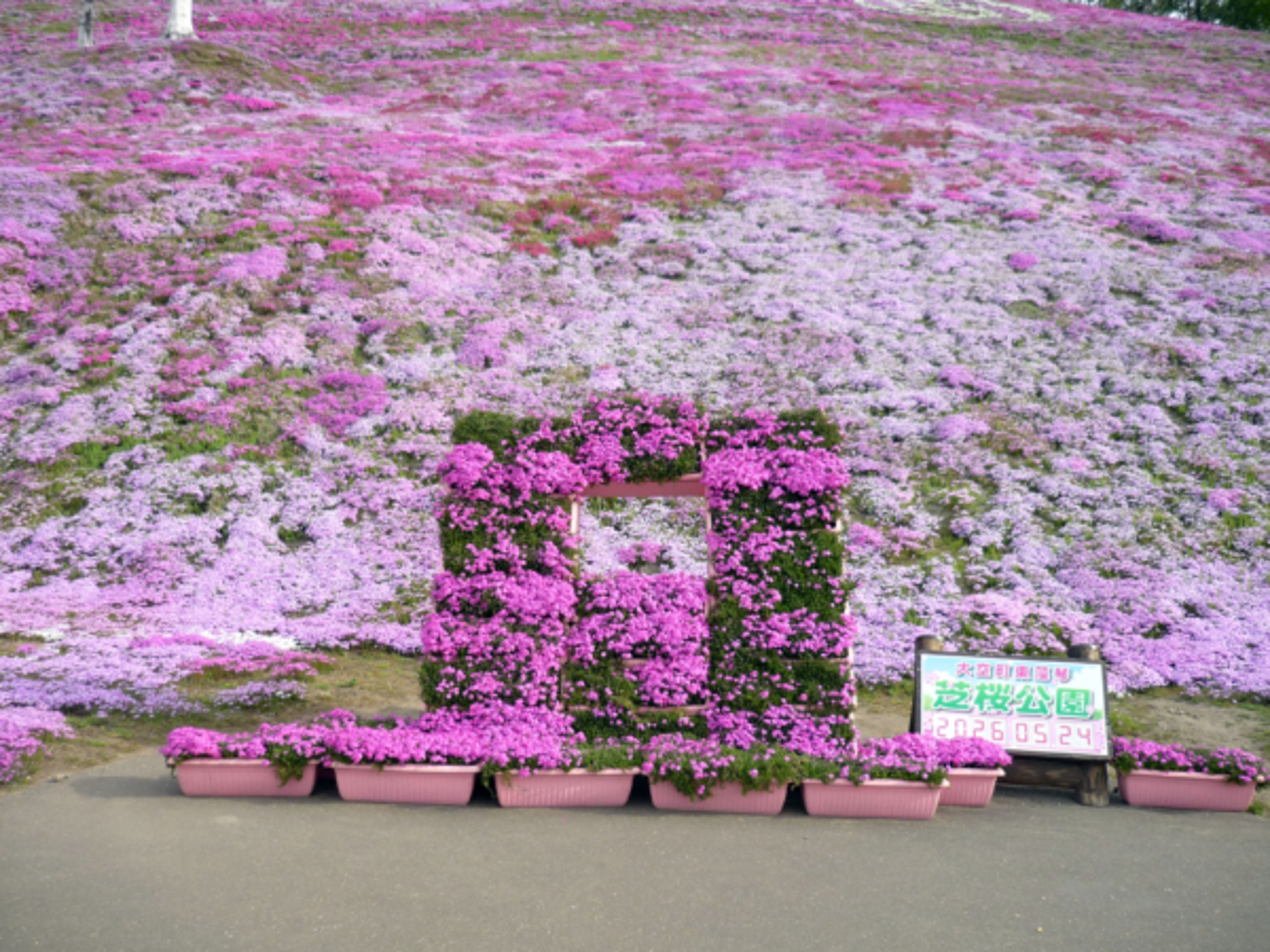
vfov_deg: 42.9
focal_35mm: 33
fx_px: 1211
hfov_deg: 55.4
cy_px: 476
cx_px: 635
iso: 100
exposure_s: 1/500
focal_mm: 5.5
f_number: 2.8
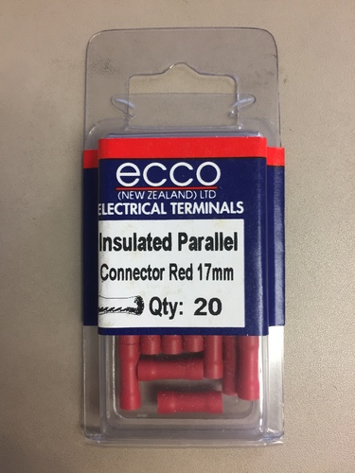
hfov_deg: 48.2
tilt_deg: -88.1
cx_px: 178
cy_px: 236
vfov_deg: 61.7
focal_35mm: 29
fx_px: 397
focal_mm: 4.15
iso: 80
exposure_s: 1/33
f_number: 2.2
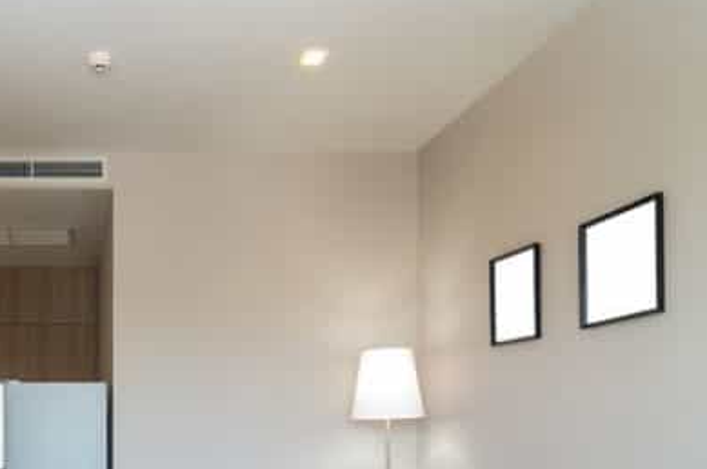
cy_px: 460
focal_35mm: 37
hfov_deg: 46.2
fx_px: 725
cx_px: 53
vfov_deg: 33.1
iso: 400
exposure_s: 1/25
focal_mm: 12
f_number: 8
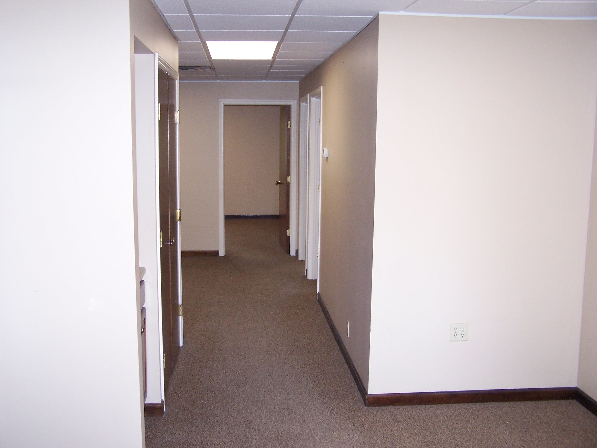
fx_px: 655
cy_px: 224
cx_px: 298
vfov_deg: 37.7
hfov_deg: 49.0
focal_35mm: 38
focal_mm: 6.3
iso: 140
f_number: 2.8
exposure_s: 1/60
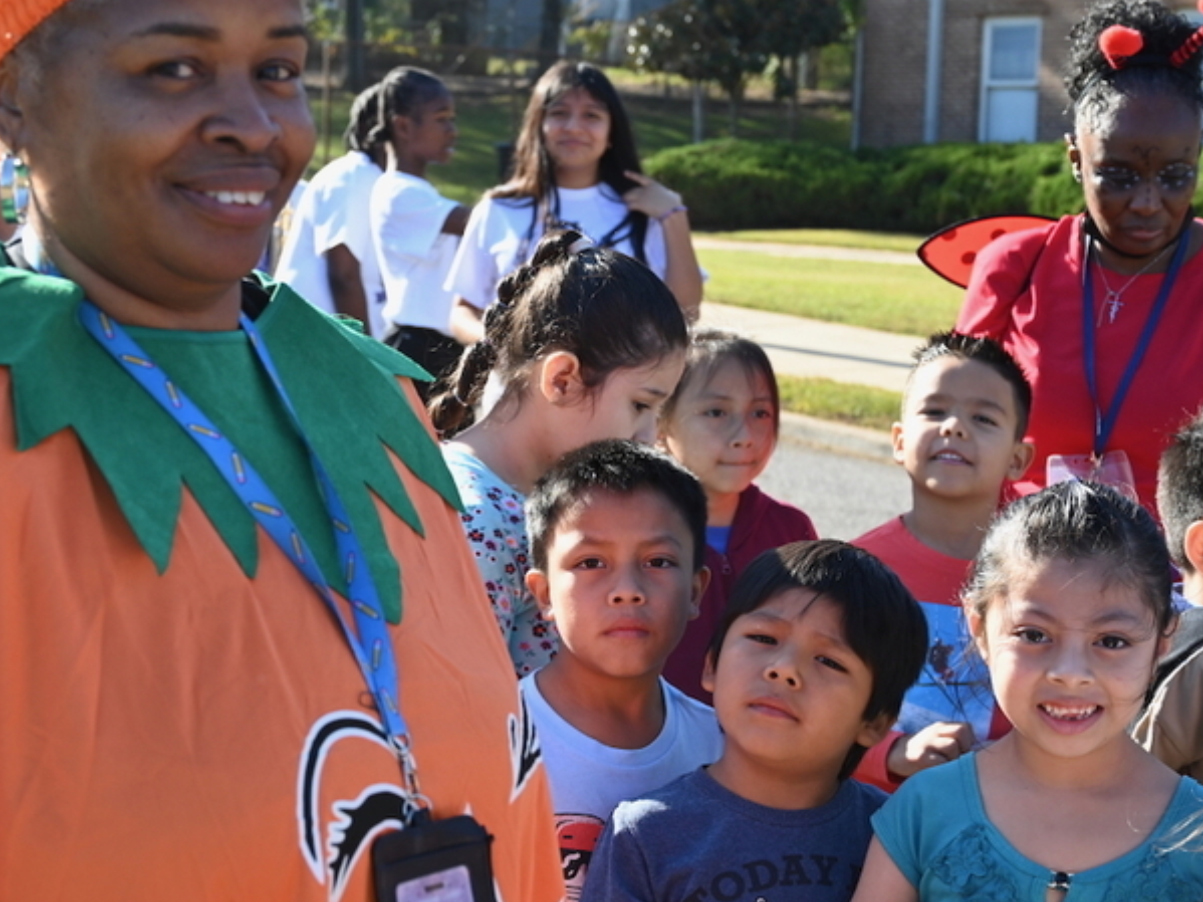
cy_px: 482
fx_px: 2397
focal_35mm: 69
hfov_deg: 28.0
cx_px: 422
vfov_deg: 21.3
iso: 200
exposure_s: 1/250
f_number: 5.6
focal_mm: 42
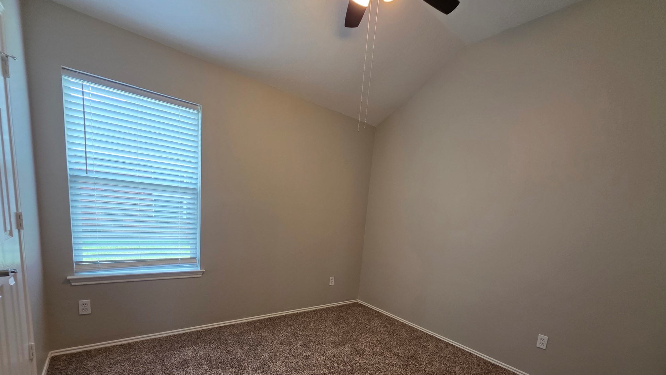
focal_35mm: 15
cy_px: 257
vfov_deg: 68.1
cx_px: 349
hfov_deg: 102.9
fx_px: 265
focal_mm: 2.2
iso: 125
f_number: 1.9
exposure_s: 1/120
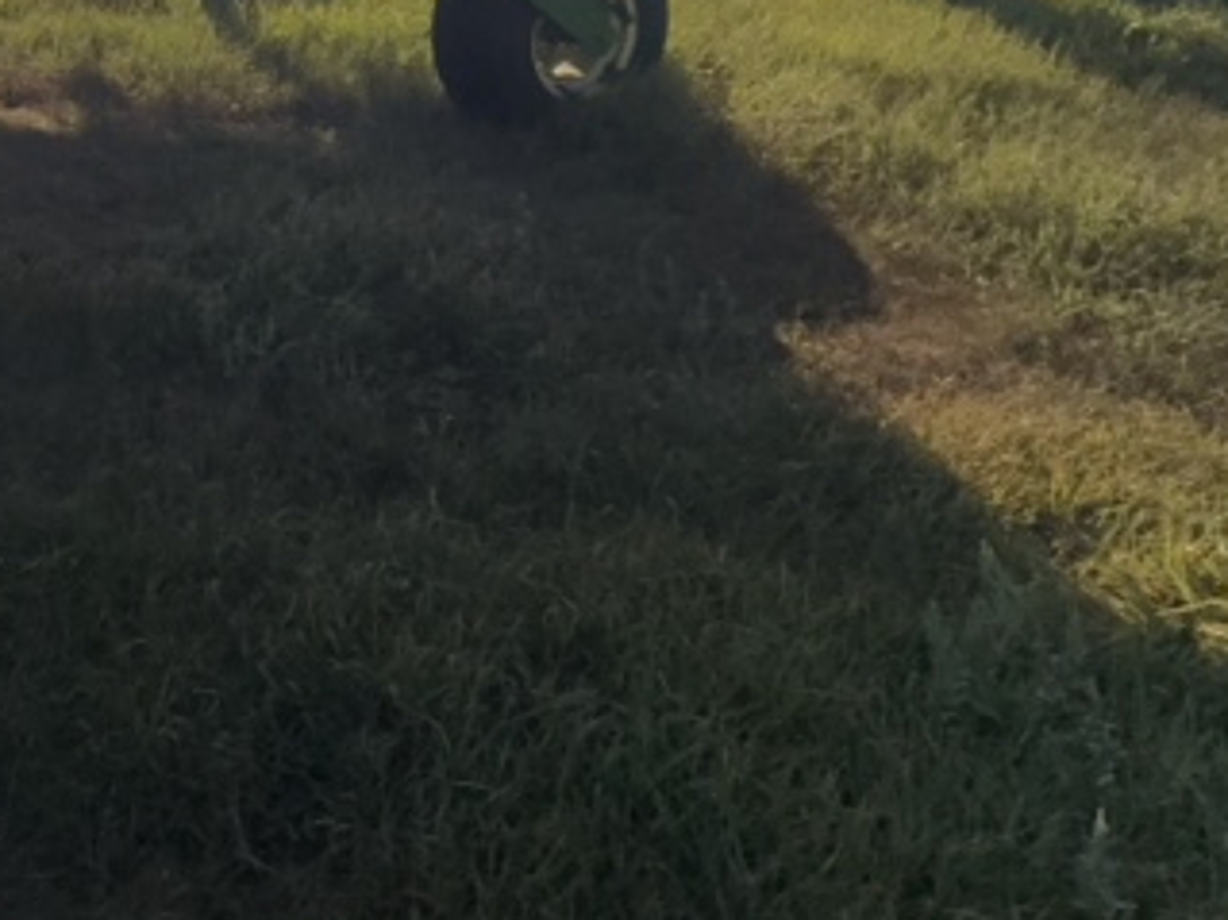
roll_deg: -1.5
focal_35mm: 45
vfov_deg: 28.2
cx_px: -239
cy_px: -177
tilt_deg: -7.8
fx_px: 1596
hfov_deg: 34.1
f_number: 2.2
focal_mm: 2.22
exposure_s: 1/1859
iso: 20
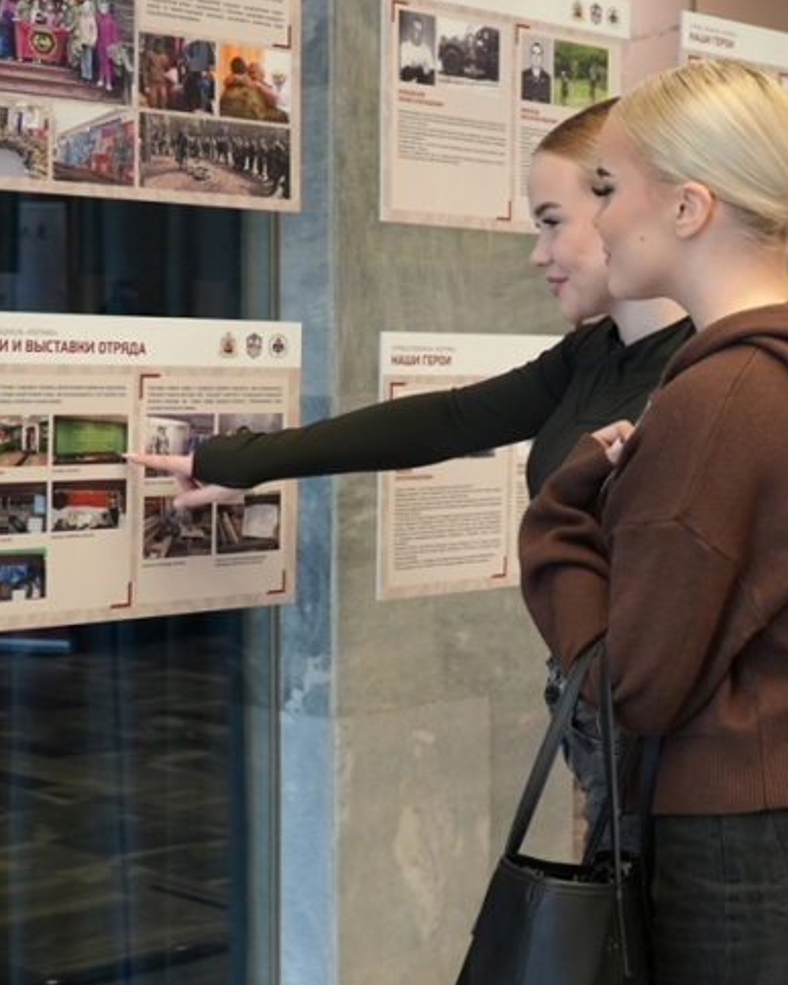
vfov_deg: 31.0
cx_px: 526
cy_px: 499
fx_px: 1779
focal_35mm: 61
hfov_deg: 24.9
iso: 1600
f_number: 4
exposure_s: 1/160
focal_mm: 28
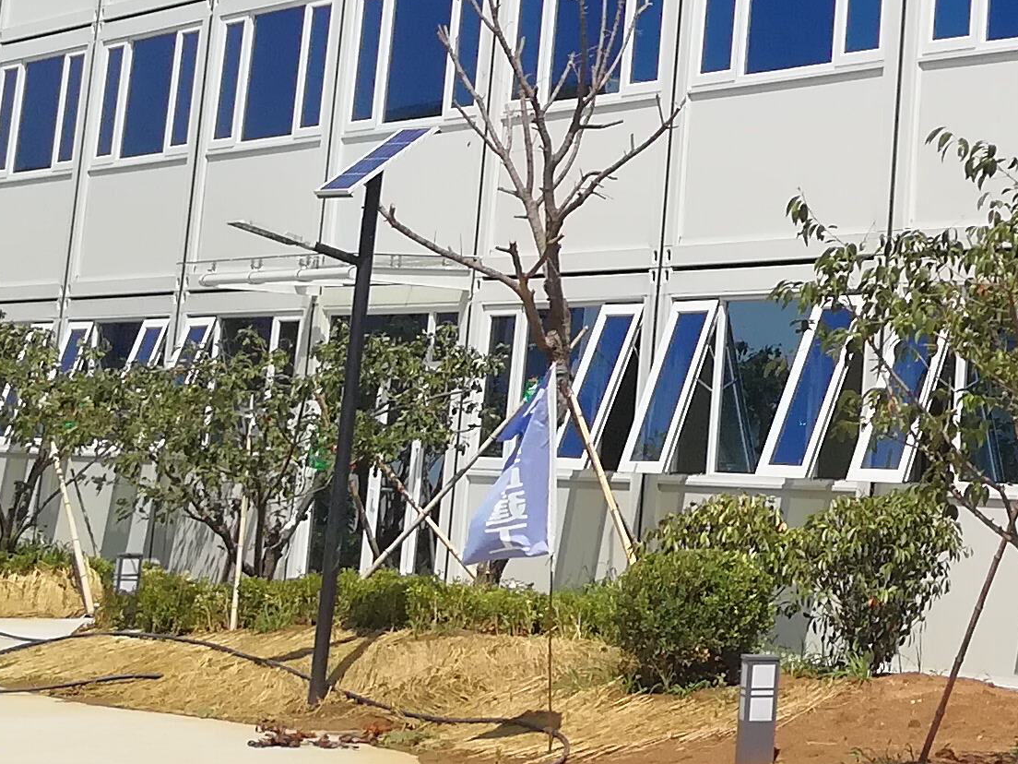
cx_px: 1452
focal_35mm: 97
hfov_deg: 18.3
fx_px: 2853
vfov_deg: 14.8
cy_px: -99
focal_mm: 3.83
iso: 50
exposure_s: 1/1880
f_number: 1.8
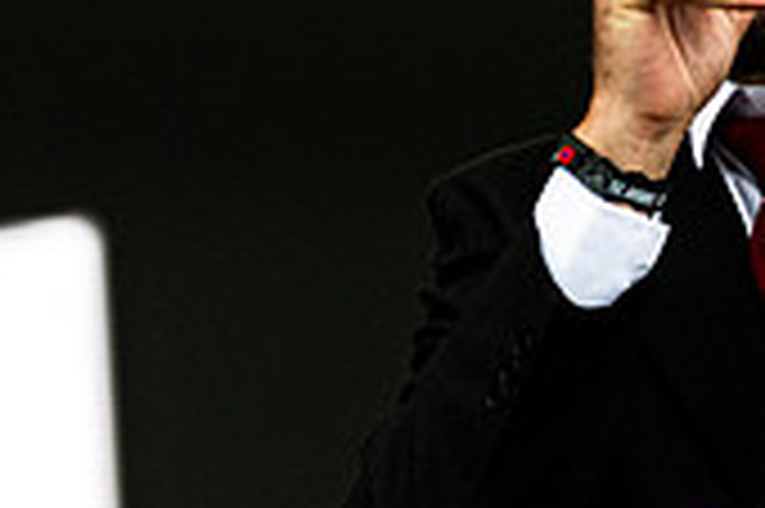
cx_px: 910
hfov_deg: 3.3
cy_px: -129
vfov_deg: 2.2
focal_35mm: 617
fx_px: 13098
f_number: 2.8
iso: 400
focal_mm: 125
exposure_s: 1/2500
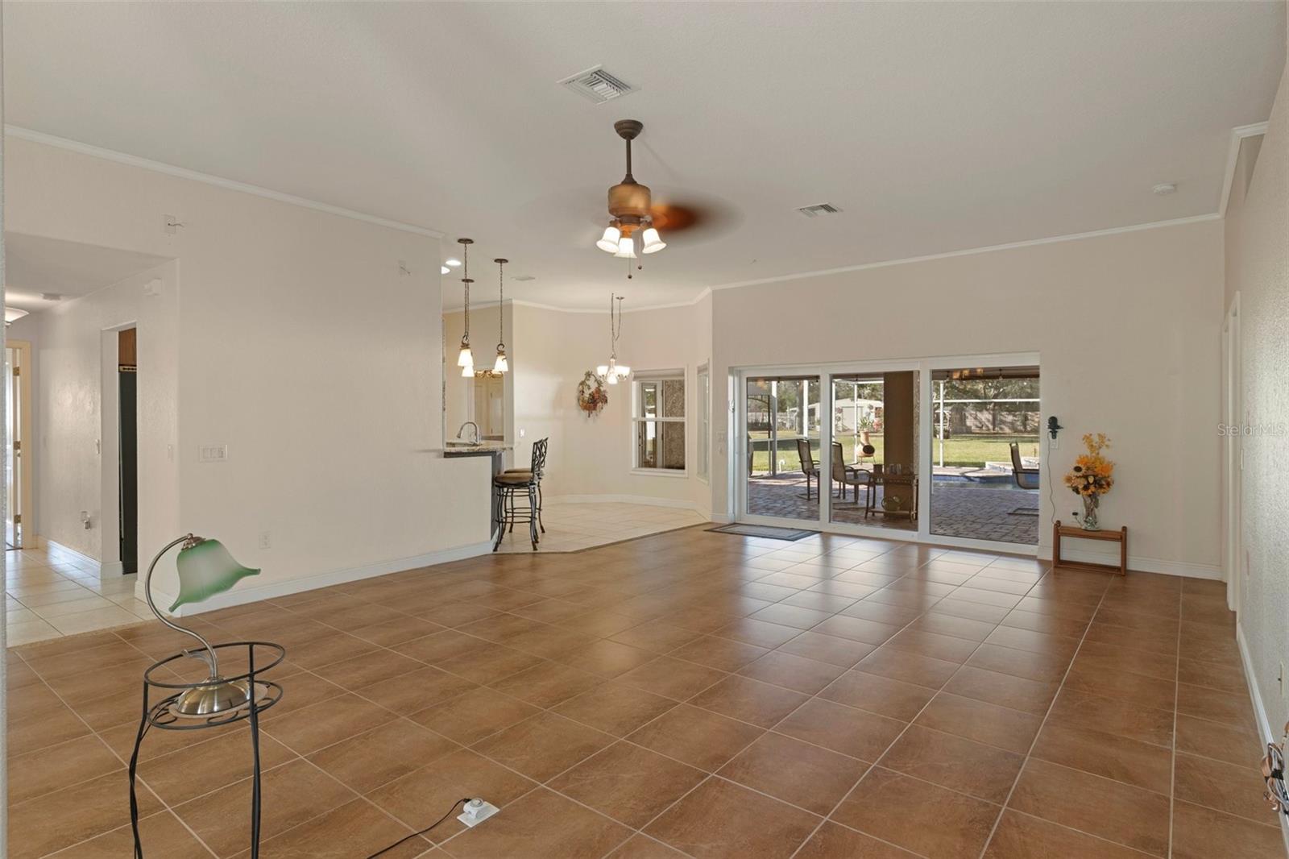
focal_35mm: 18
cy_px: 430
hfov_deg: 90.0
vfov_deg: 67.4
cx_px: 644
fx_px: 644
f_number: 8
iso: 320
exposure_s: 1
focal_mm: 12
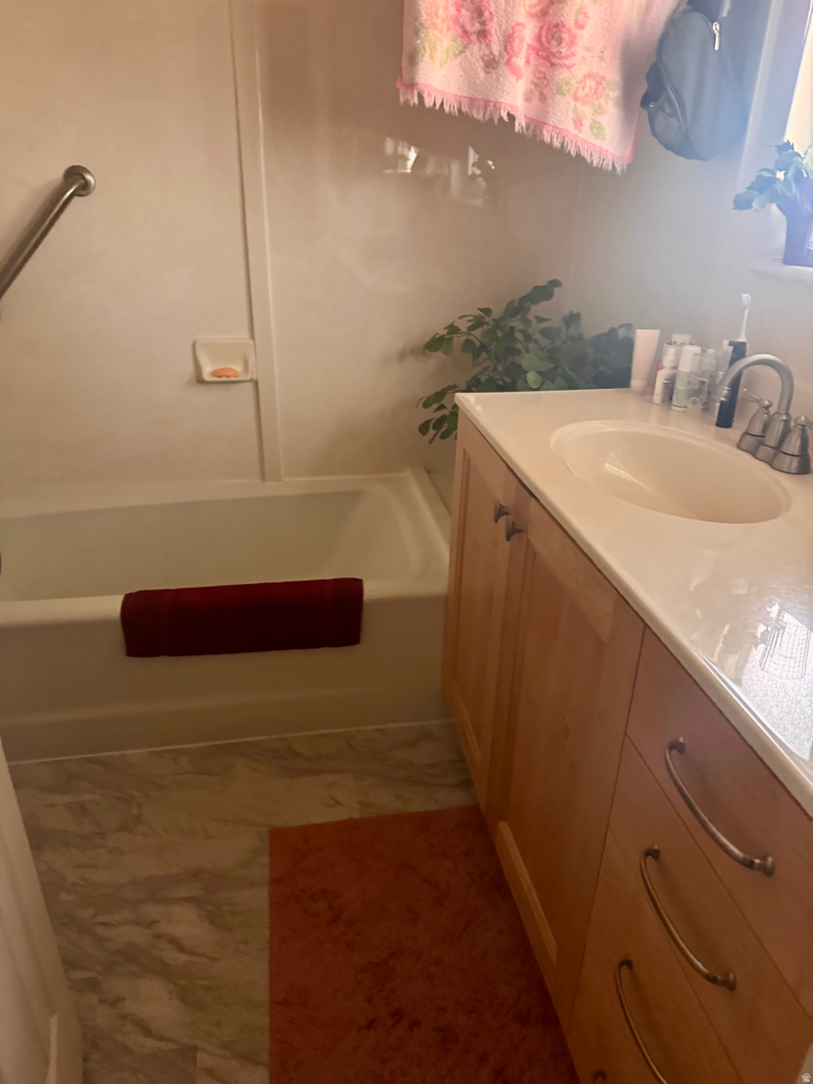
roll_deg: -2.5
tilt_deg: -24.0
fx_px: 752
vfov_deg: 71.6
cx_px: 406
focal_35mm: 24
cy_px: 542
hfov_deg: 56.8
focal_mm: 6.76
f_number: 1.78
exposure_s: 1/30
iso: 800
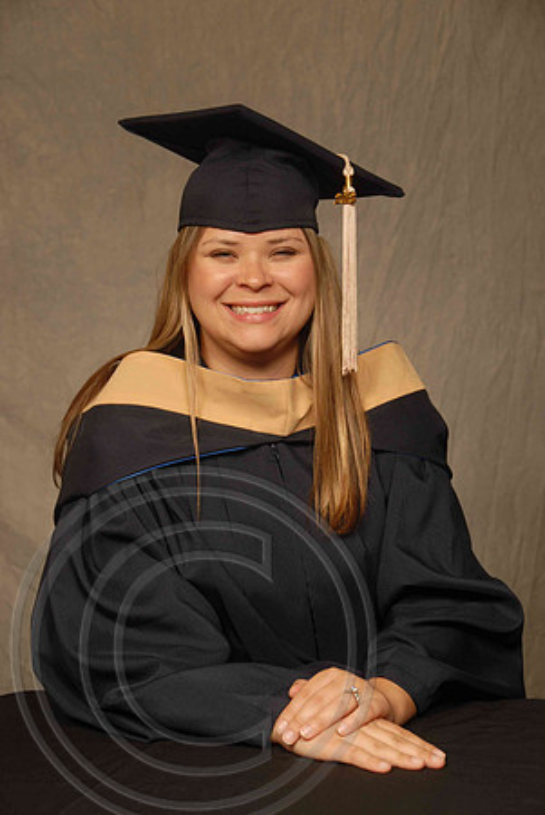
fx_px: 1767
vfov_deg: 26.0
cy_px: 408
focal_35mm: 78
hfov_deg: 17.5
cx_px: 272
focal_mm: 52
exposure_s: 1/160
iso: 200
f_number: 5.6
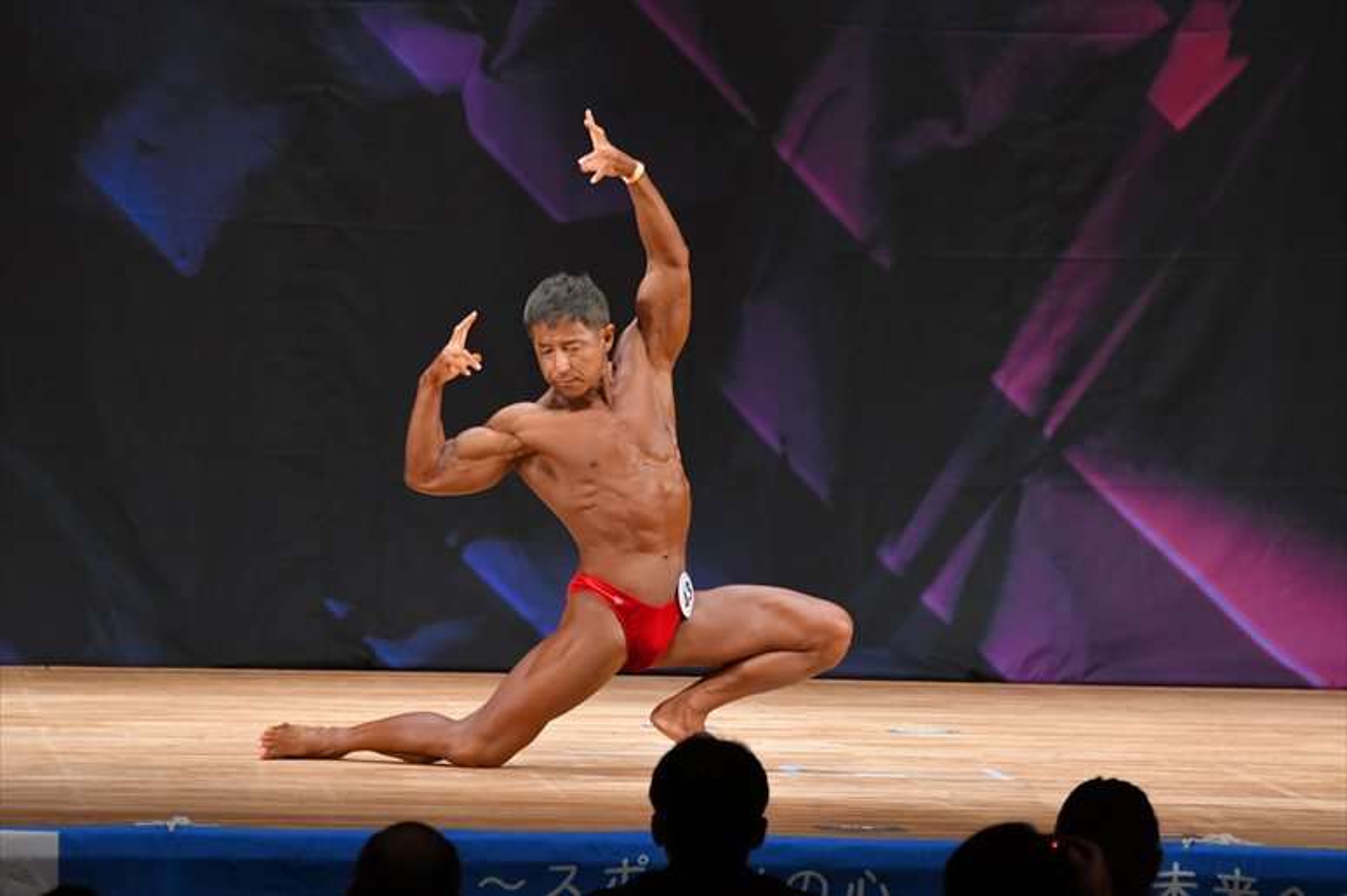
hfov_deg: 7.6
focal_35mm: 270
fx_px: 10098
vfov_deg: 5.1
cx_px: 674
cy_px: 448
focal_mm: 180
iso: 3200
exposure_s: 1/400
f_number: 5.6
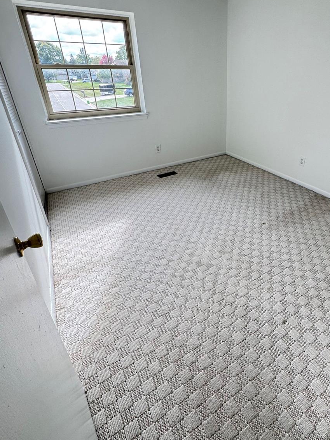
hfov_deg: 67.4
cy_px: 182
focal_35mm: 19
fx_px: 242
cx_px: 211
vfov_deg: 83.9
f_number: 2.2
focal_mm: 2.22
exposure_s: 1/120
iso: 100
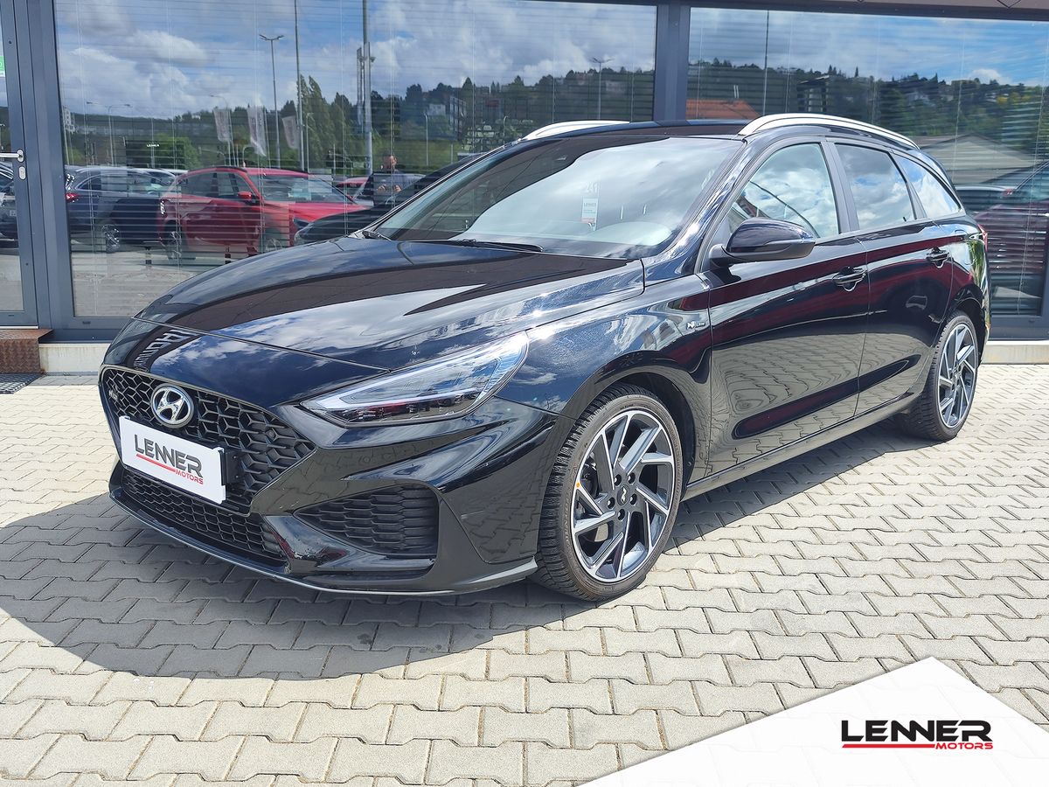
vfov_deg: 58.9
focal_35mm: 23
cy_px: 394
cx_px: 524
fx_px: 697
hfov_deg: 73.9
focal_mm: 7.01
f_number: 1.69
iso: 50
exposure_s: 1/462
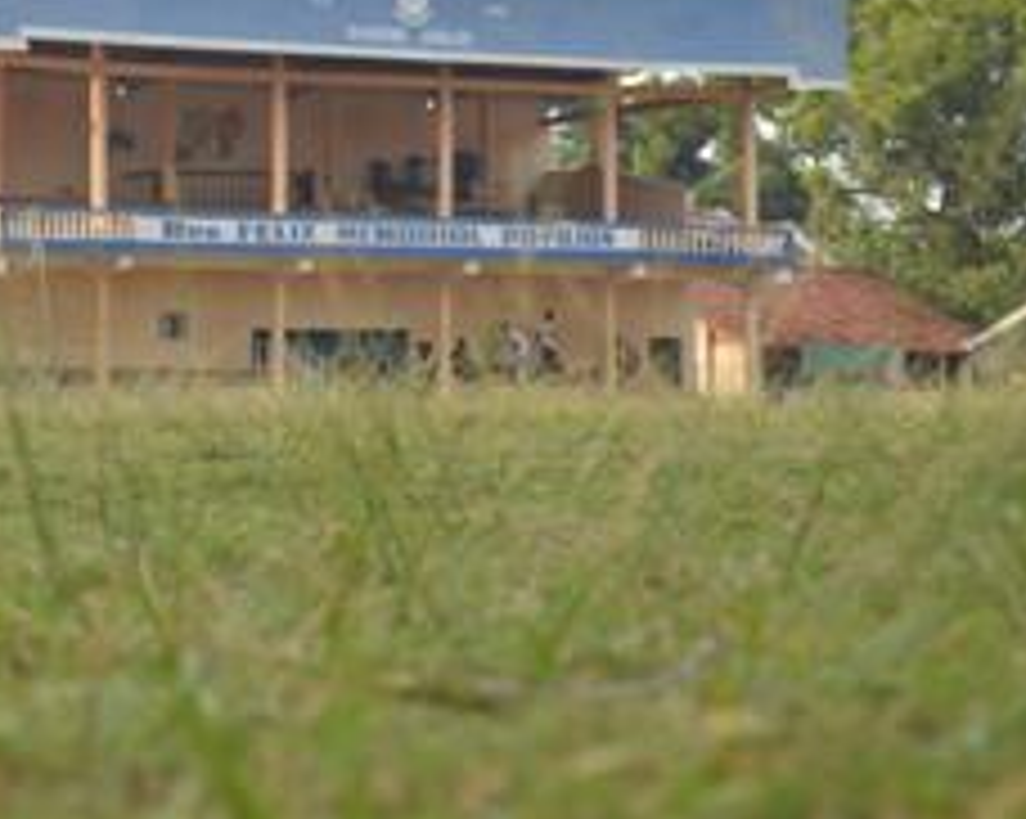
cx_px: 320
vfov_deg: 13.3
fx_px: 3519
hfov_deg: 16.5
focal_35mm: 116
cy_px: 268
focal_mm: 42
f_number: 5.3
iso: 100
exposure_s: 1/250
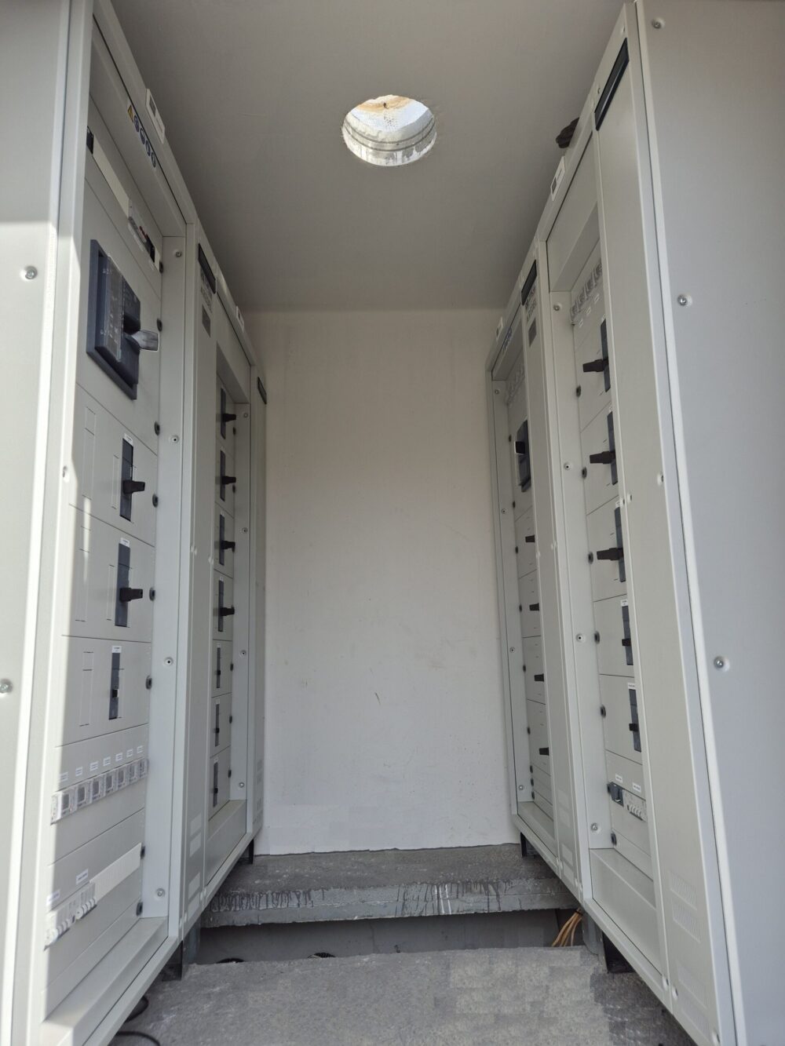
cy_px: 523
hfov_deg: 58.9
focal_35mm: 23
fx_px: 695
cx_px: 392
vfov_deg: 73.9
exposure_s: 1/998
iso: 25
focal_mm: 5.4
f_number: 1.8
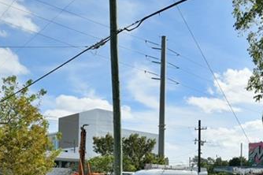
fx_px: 336
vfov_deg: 27.4
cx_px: 194
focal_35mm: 46
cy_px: 179
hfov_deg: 41.6
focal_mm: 10
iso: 100
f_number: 8
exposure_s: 1/250
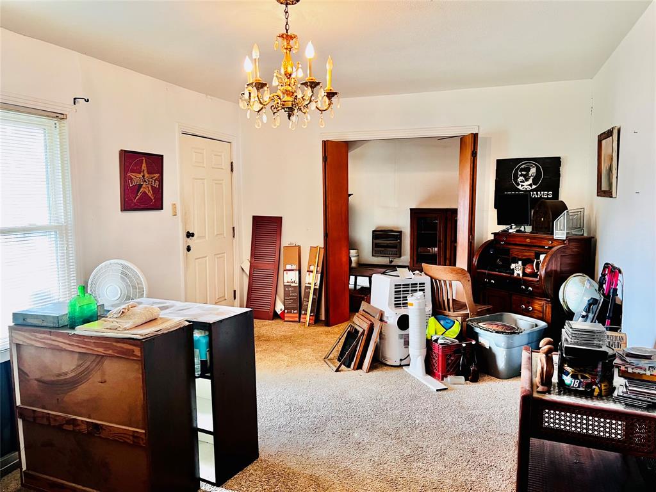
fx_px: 493
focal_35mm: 26
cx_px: 328
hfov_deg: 67.3
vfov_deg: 53.1
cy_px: 246
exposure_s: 1/60
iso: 160
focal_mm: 5.7
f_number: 1.5
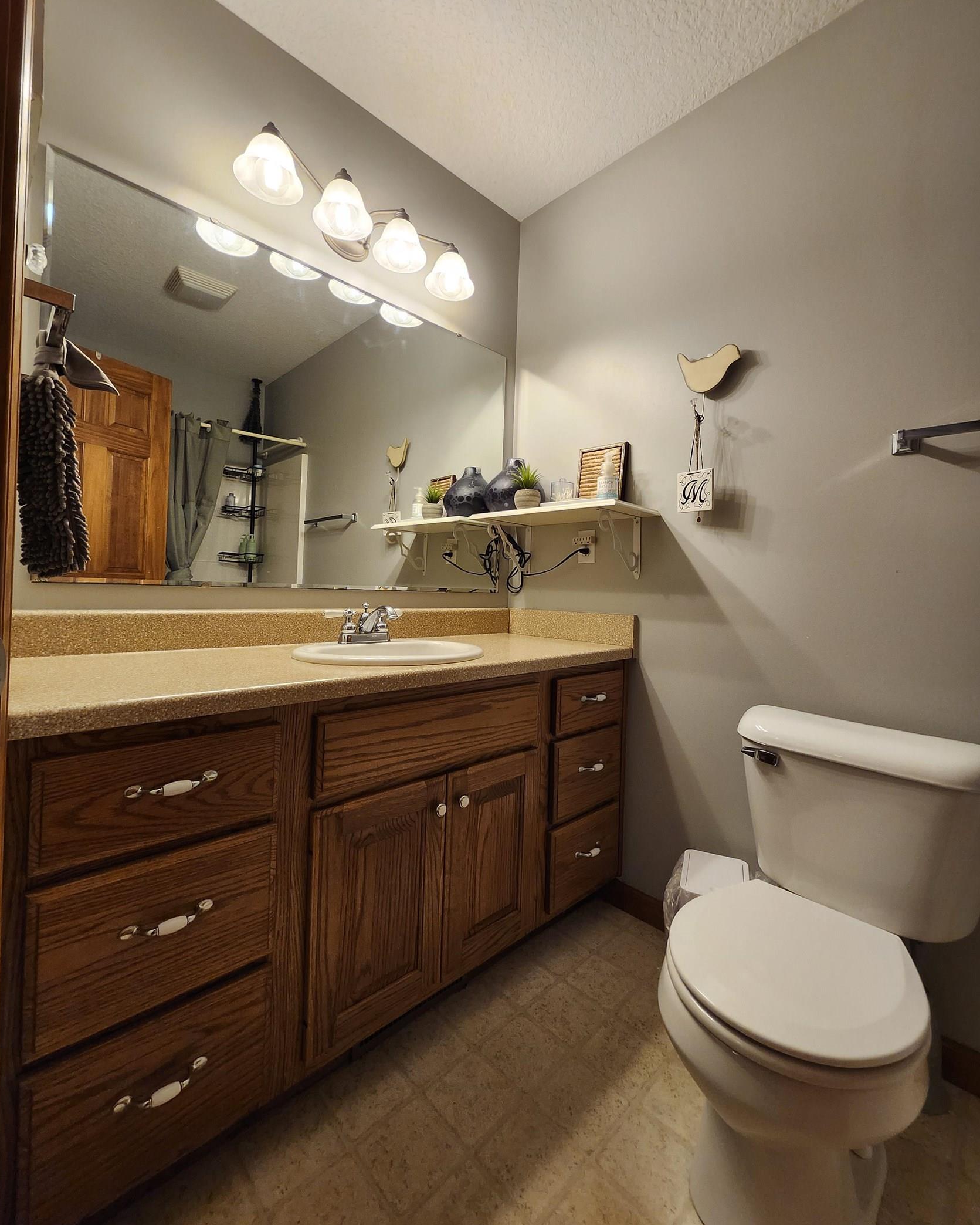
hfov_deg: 88.0
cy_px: 588
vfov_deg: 100.6
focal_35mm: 14
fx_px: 507
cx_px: 493
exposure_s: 1/60
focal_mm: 1.74
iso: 200
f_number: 2.2
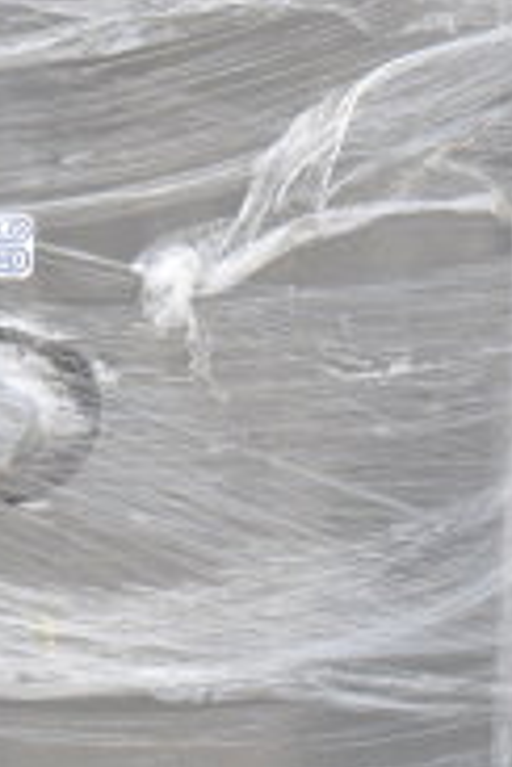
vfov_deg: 12.7
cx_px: 25
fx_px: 3200
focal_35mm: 150
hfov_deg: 9.1
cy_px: -513
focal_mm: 20
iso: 200
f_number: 7.1
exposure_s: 1/200
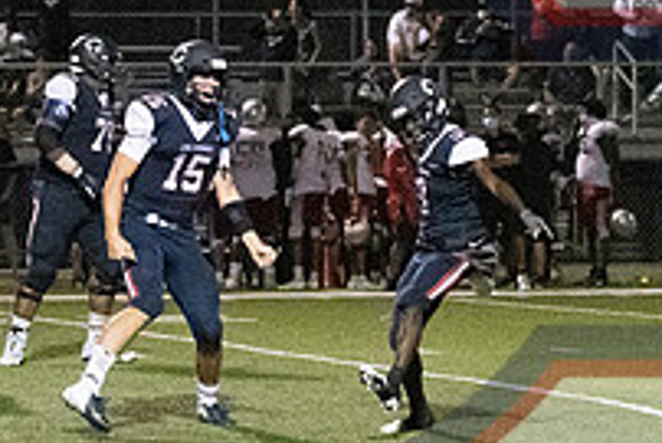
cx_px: 180
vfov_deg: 4.6
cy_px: 192
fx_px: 5539
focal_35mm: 301
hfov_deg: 6.8
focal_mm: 70
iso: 36000
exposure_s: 1/3200
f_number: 2.8
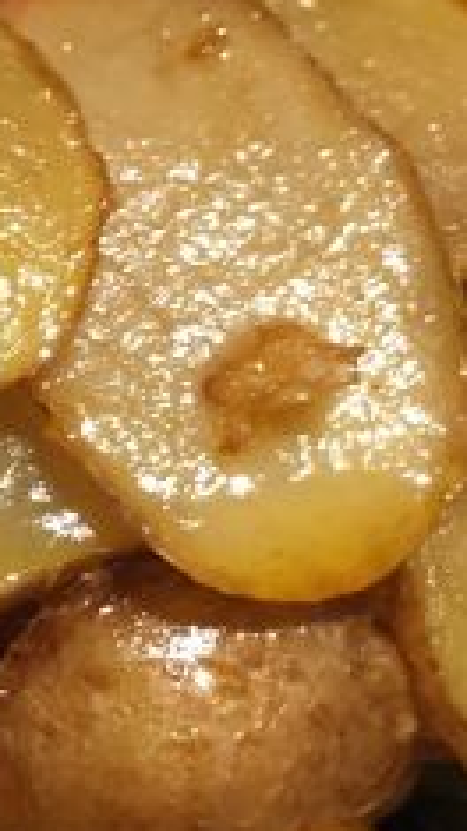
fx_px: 2072
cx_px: -205
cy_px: 387
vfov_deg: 22.7
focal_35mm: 94
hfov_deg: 12.3
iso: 125
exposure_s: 1/33
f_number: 2.2
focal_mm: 4.15
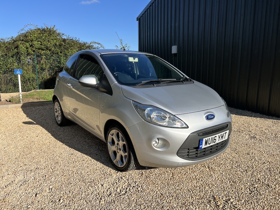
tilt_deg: -11.2
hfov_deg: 67.3
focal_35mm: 26
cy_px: 105
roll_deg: +2.1
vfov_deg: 53.1
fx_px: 210
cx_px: 140
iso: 50
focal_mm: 5.7
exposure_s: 1/3571
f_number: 1.5
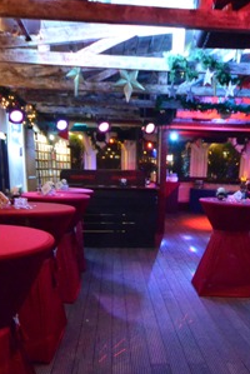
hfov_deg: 41.2
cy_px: 264
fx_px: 333
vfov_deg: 56.7
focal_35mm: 32
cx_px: 129
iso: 6400
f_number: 3.5
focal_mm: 10
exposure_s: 1/15
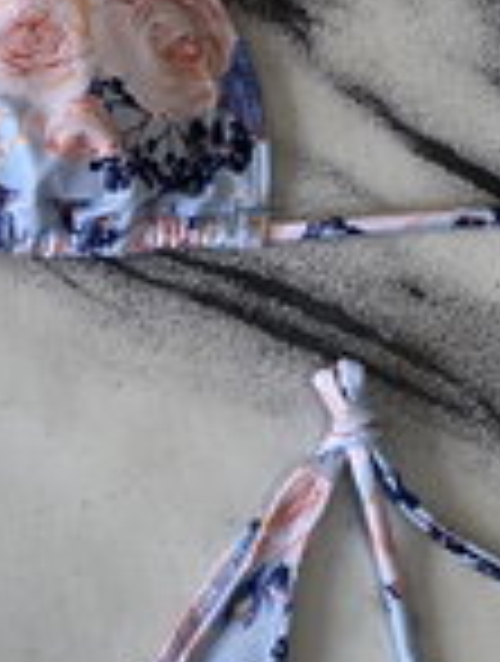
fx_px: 1803
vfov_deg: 20.6
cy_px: 516
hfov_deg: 15.5
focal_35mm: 94
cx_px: 9
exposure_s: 1/100
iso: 32
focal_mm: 4.25
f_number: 1.8
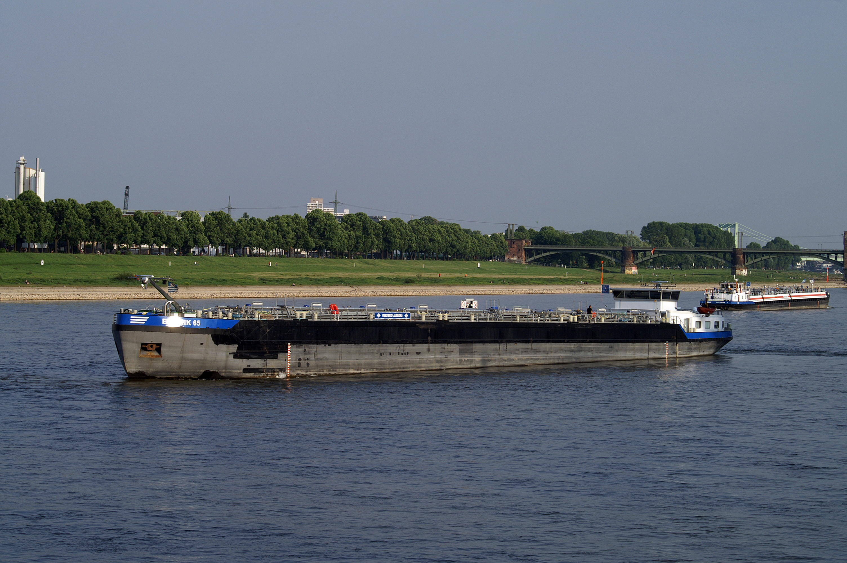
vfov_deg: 13.0
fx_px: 2468
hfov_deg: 19.5
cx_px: 424
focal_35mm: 105
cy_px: 282
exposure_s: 1/160
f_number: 10
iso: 100
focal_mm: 70
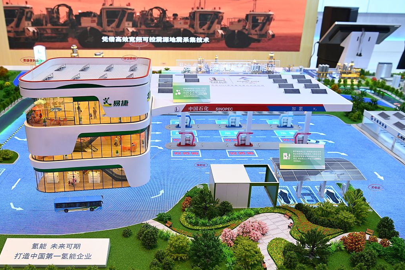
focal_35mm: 34
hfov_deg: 55.7
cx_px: 178
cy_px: 137
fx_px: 382
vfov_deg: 38.9
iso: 1000
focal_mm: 29
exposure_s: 1/125
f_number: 5.6
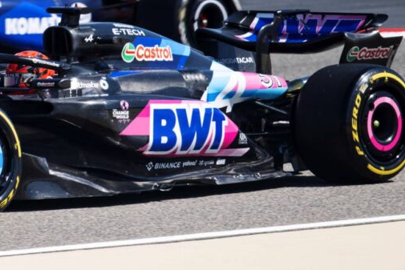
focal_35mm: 927
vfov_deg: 1.5
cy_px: 20
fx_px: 10431
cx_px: -14
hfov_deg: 2.2
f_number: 4.5
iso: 64
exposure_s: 1/640
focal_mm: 400
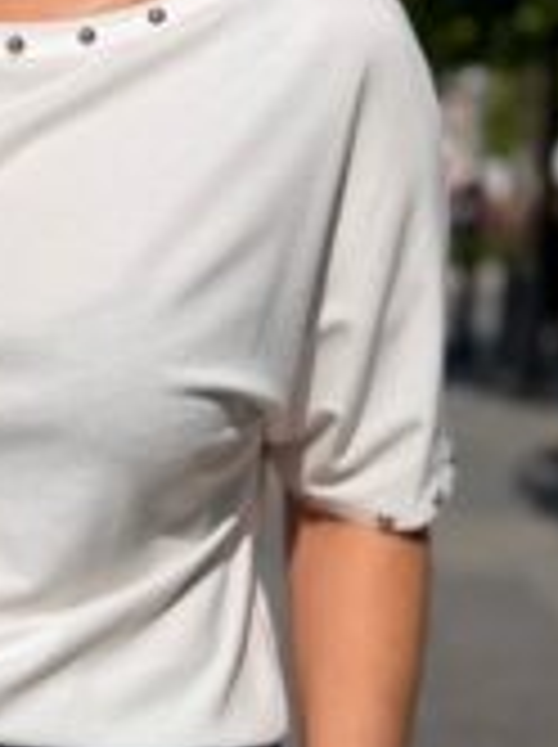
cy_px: 320
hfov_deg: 24.0
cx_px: -4
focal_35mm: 58
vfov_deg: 33.2
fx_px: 1250
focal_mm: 6.76
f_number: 1.78
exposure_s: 1/11905
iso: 80
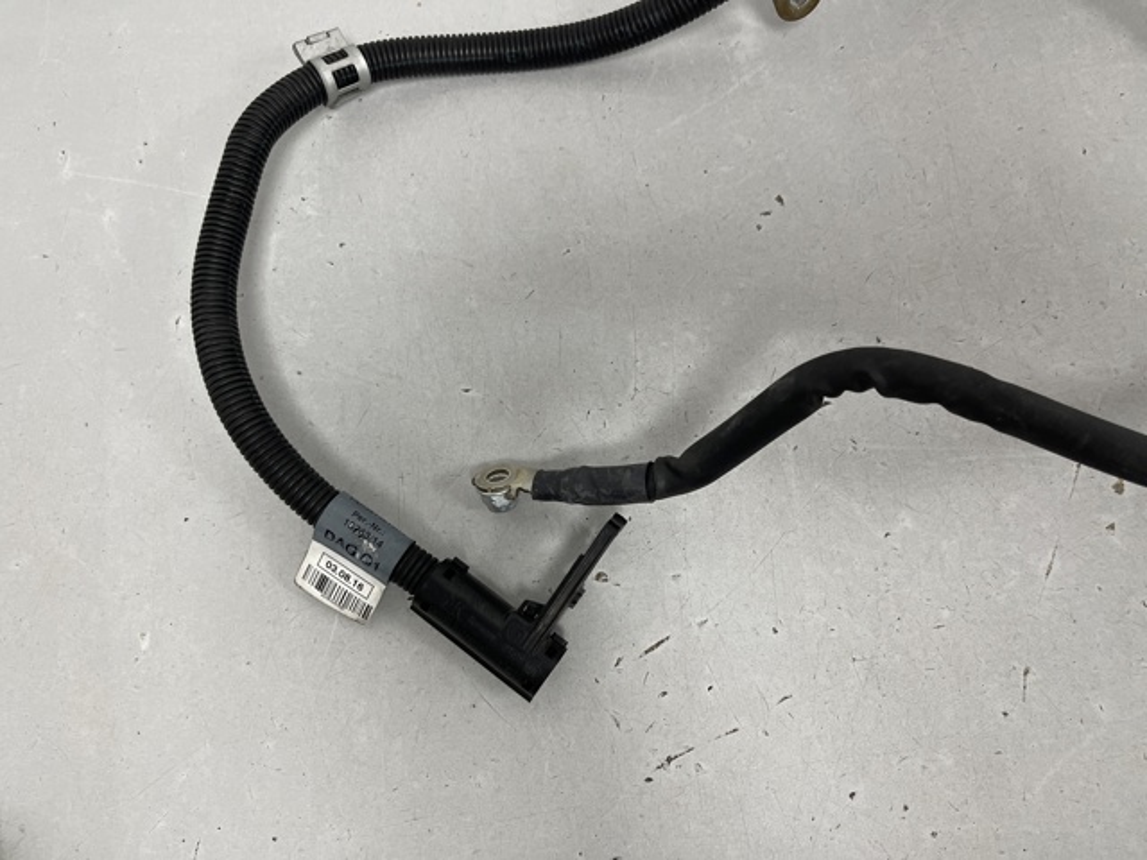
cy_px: 430
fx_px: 828
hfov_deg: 69.4
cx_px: 574
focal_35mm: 25
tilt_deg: -74.6
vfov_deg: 54.9
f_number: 1.6
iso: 125
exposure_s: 1/100
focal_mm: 5.1
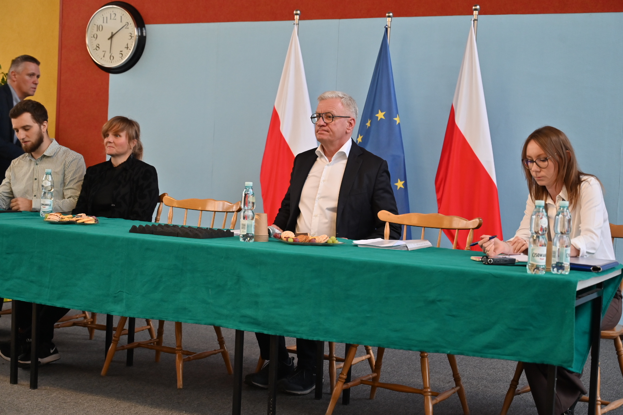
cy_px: 208
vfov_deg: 25.5
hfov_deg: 37.5
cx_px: 312
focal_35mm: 53
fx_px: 917
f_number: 4
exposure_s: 1/160
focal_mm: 53
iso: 1250
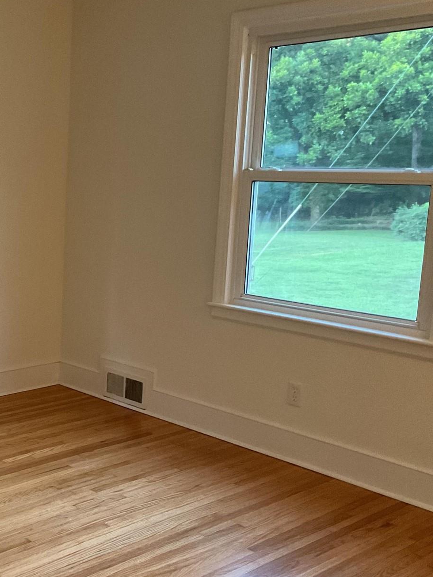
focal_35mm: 49
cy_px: 322
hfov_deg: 27.4
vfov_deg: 38.9
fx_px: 817
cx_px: -32
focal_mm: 3
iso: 250
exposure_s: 1/60
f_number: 1.8
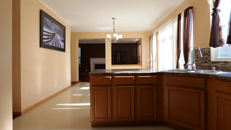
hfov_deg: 83.8
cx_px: 116
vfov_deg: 53.5
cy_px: 60
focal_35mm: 21
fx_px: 129
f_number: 3.5
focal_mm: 20
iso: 100
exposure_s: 1/80
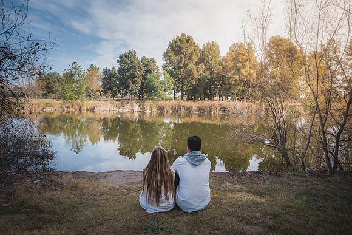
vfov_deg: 67.4
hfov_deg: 90.0
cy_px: 118
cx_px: 176
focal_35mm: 18
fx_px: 176
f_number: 2.8
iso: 250
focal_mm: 18
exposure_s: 1/1600
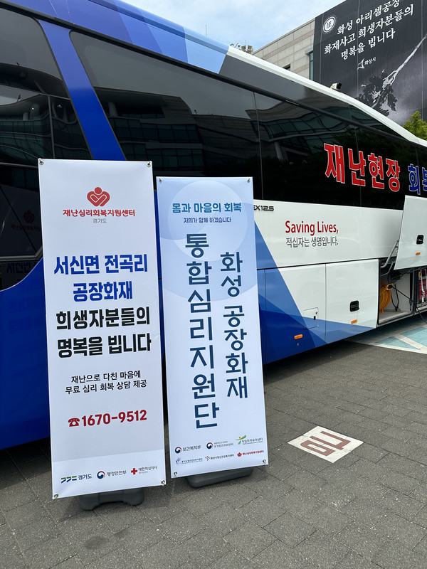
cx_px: 214
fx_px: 395
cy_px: 284
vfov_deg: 71.6
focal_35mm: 24
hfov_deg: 56.8
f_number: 1.78
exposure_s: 1/4348
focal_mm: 6.86
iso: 80
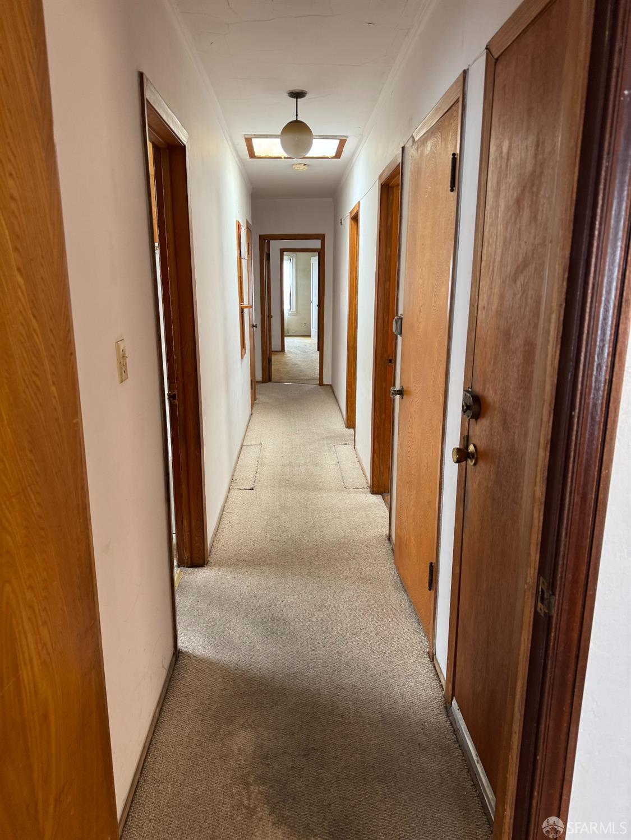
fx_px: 583
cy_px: 420
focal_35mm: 24
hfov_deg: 56.8
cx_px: 316
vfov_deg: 71.6
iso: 200
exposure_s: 1/60
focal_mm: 6.76
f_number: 1.78
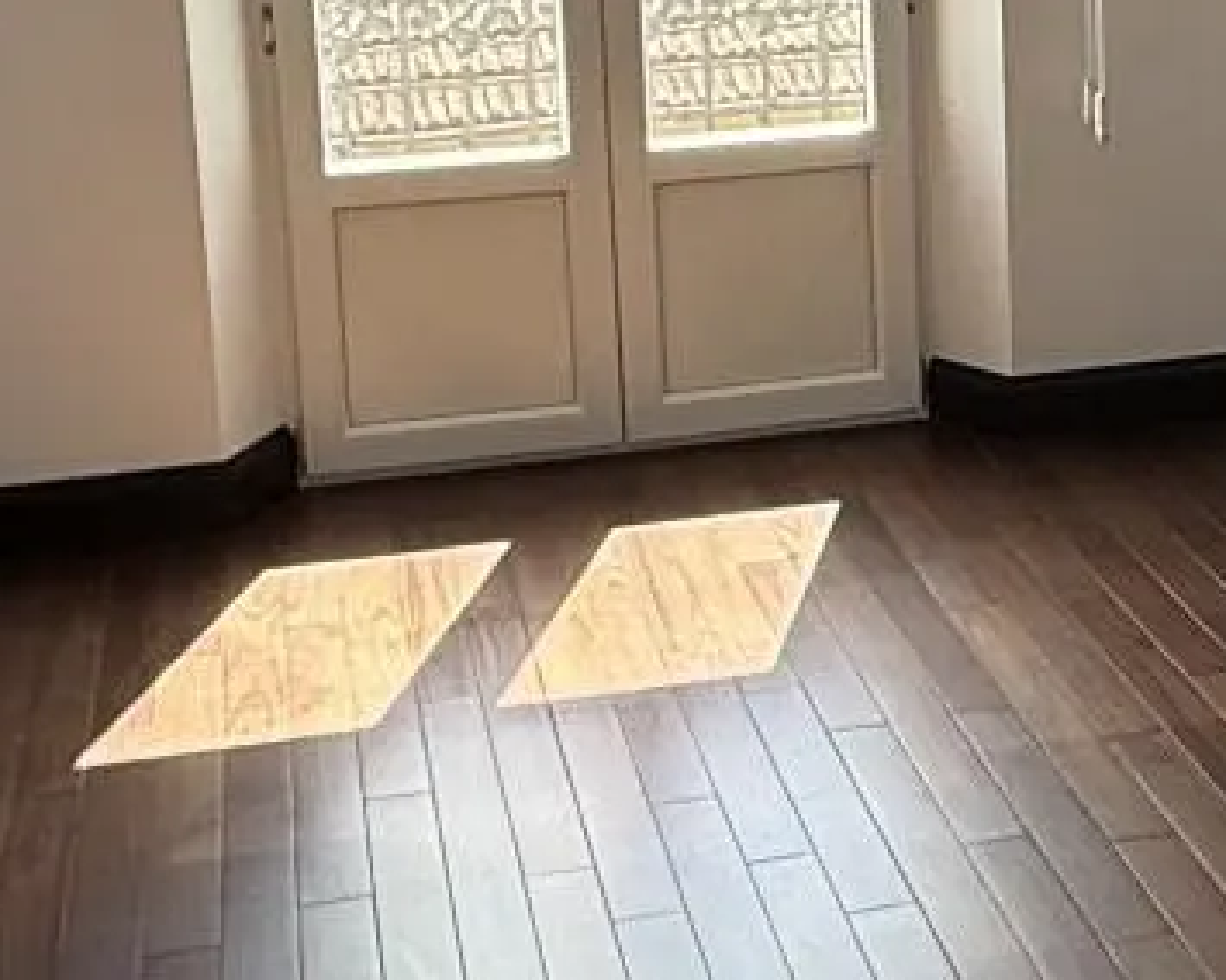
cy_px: 41
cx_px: 1105
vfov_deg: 20.2
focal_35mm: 74
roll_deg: +1.2
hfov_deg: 24.9
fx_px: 2685
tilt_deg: -9.0
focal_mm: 2.22
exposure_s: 1/177
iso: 50
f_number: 2.2
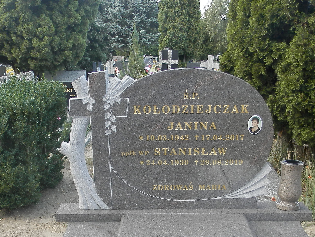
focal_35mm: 47
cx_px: 161
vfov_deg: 29.9
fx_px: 428
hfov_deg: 40.4
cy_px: 201
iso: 80
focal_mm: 4.5
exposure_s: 1/80
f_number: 3.1
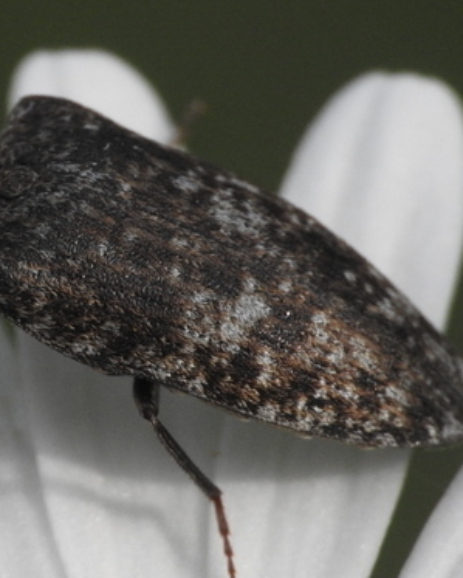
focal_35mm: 446
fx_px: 7630
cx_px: -4
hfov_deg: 3.5
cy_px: 160
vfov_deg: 4.3
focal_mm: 35.8
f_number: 5.3
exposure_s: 1/1600
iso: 400
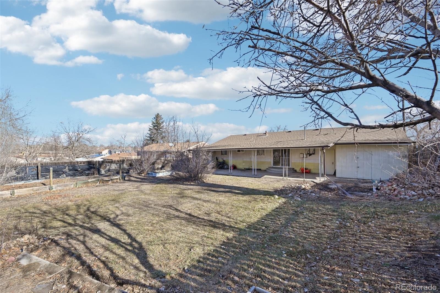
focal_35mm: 14
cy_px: 146
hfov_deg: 104.3
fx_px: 171
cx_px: 220
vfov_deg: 81.2
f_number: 8
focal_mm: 14
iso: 64
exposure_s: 1/60
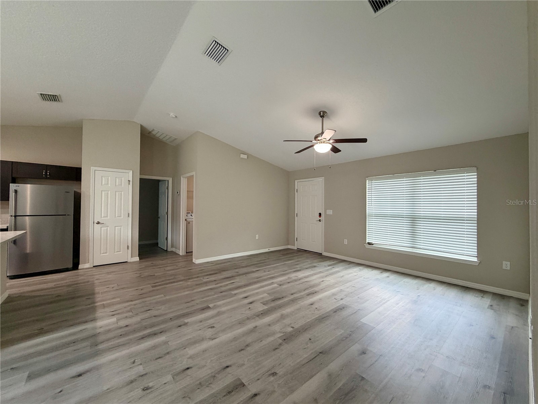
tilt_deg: +1.2
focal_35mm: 14
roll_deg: -0.1
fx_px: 218
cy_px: 202
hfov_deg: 102.1
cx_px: 269
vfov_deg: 85.7
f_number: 2.2
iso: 250
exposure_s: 1/60
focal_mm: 2.22
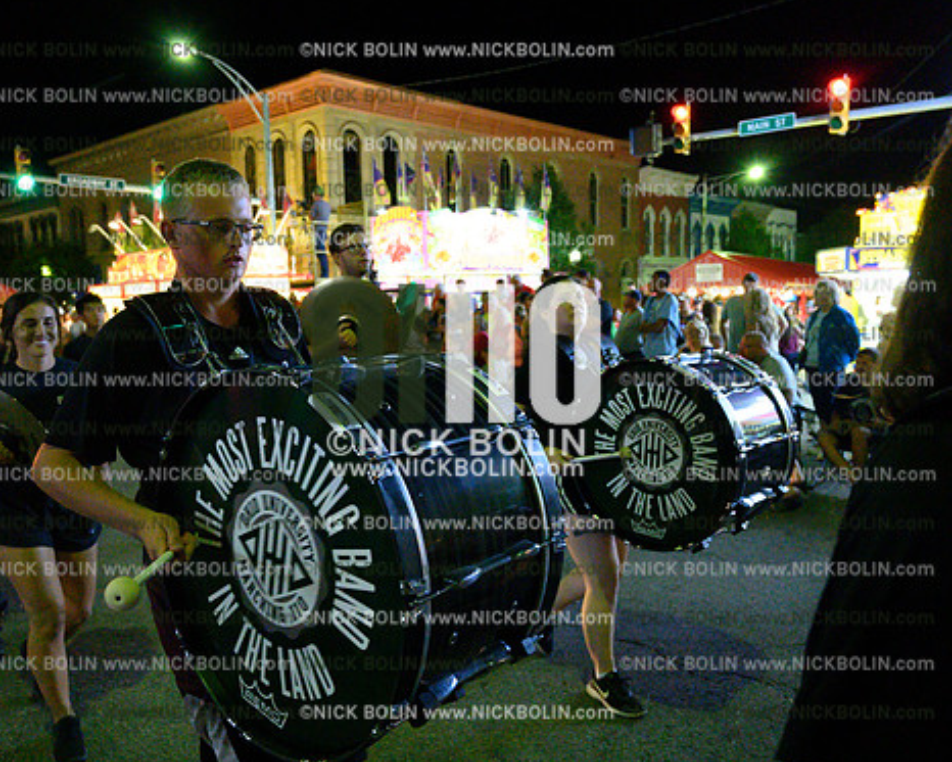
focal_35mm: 28
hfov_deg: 62.2
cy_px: 380
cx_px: 456
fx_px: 789
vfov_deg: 51.5
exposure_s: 1/400
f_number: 4
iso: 32000
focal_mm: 24
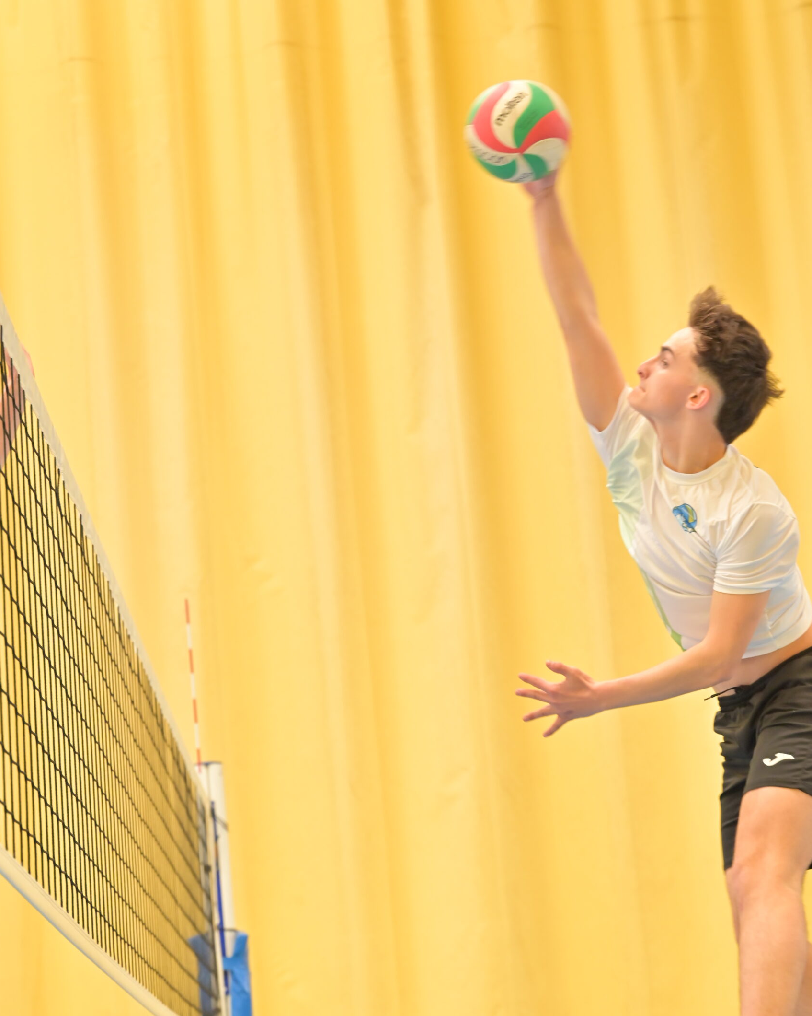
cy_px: 572
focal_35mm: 93
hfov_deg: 16.5
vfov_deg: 20.6
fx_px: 2794
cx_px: 403
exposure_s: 1/640
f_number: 4.5
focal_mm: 82
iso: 2500
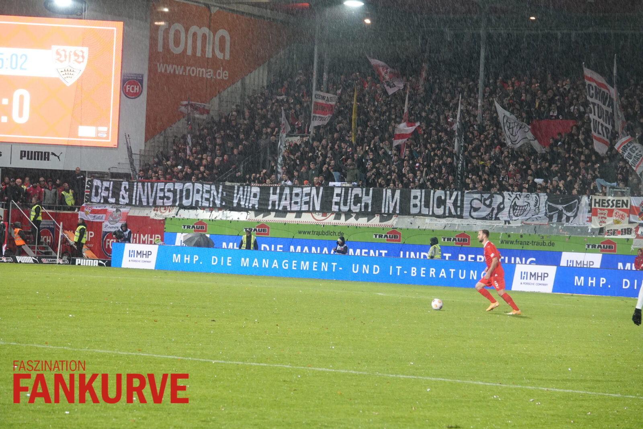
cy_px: 214
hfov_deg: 12.9
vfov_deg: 8.6
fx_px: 2840
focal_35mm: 159
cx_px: 322
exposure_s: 1/100
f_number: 4
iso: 800
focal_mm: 58.29
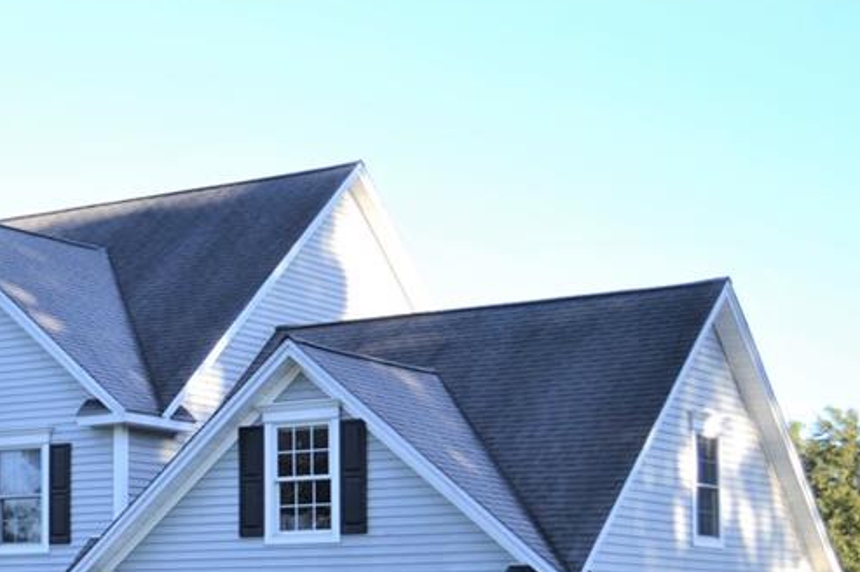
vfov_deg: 16.5
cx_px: 108
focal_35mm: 81
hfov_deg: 24.4
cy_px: 569
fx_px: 1934
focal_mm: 26
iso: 100
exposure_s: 1/200
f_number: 4.5
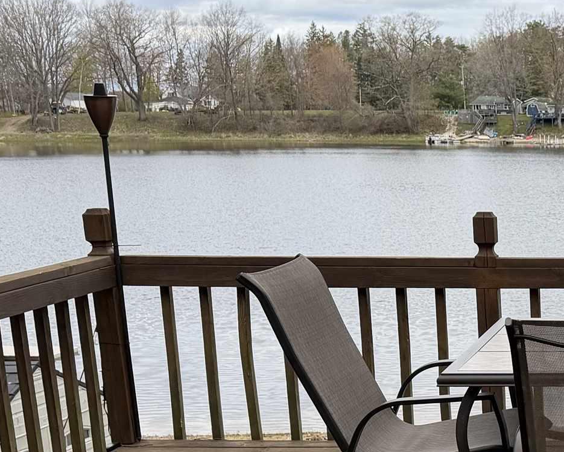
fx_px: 1285
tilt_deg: -14.6
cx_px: 767
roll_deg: +0.4
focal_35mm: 77
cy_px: 449
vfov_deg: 19.4
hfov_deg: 21.8
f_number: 1.78
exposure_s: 1/2000
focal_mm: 6.76
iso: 100
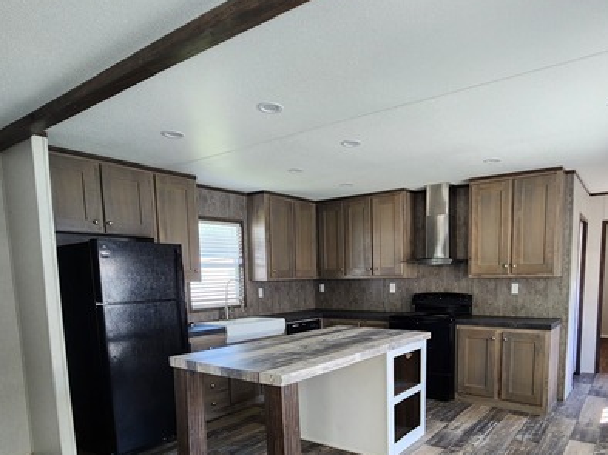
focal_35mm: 22
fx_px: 386
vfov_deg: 59.0
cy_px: 319
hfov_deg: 75.8
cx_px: 354
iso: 125
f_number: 2.2
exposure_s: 1/60
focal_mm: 2.2
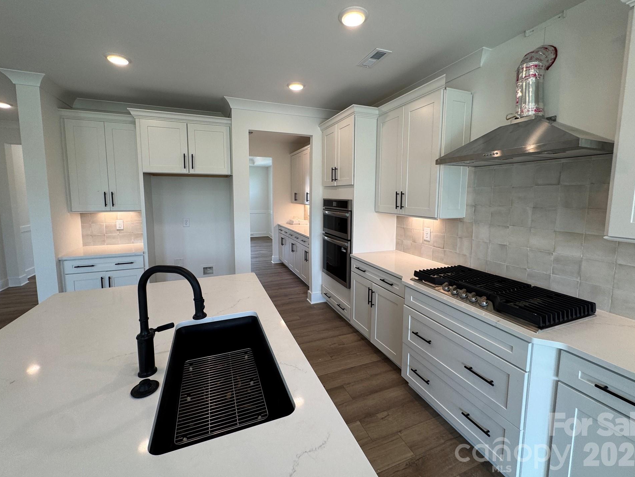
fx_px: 275
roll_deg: +0.5
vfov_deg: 81.7
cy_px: 223
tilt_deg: -5.3
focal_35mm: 15
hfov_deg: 98.2
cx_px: 315
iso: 80
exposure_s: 1/120
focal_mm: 2.22
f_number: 2.2
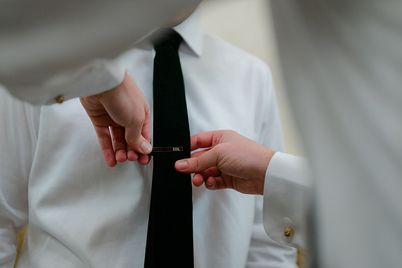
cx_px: 201
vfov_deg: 27.0
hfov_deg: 39.6
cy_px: 134
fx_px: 558
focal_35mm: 50
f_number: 1.8
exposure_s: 1/125
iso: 320
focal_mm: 50
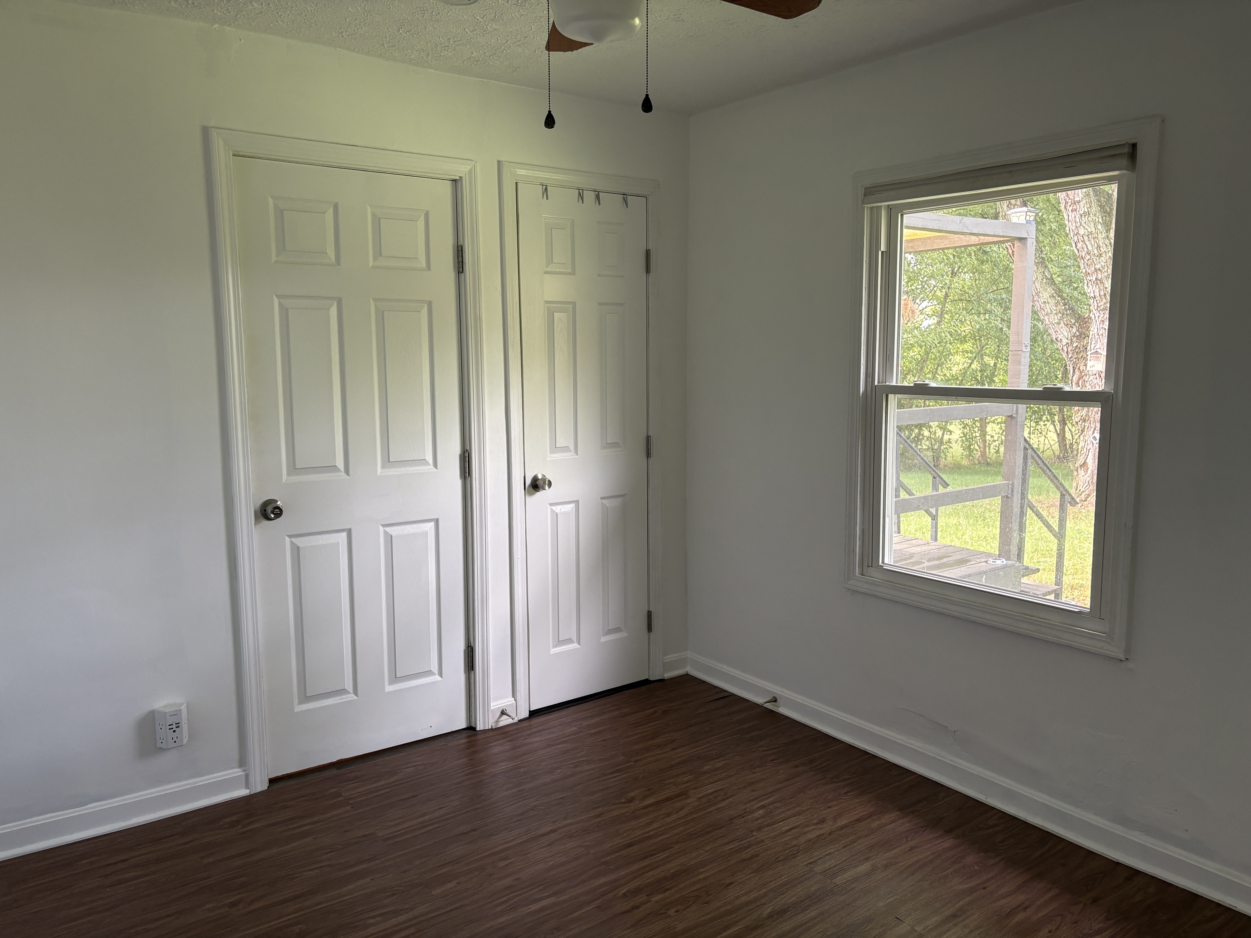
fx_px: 940
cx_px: 626
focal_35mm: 26
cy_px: 469
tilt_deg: -6.6
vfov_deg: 53.1
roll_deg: +0.0
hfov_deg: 67.3
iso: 125
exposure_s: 1/69
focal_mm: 5.96
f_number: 1.6
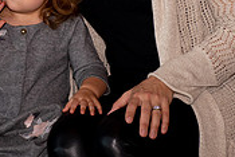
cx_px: 19
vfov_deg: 4.4
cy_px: 40
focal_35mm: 313
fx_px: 2045
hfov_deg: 6.6
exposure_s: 1/250
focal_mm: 66
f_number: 4
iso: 500
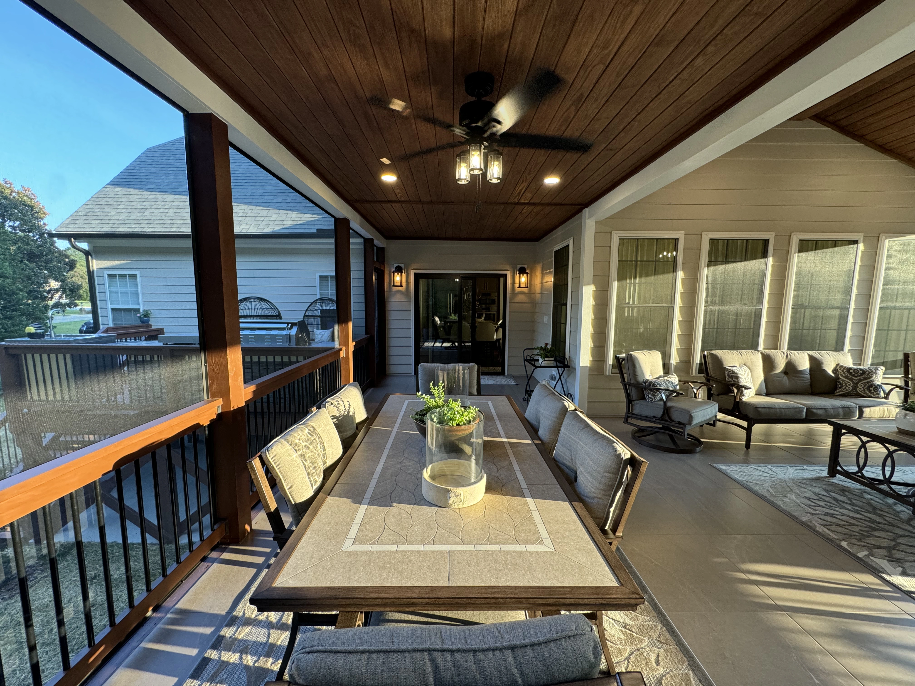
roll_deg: -0.8
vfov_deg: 85.7
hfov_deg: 102.1
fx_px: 370
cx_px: 458
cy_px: 343
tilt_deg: -7.3
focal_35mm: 14
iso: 200
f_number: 2.2
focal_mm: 2.22
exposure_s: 1/120
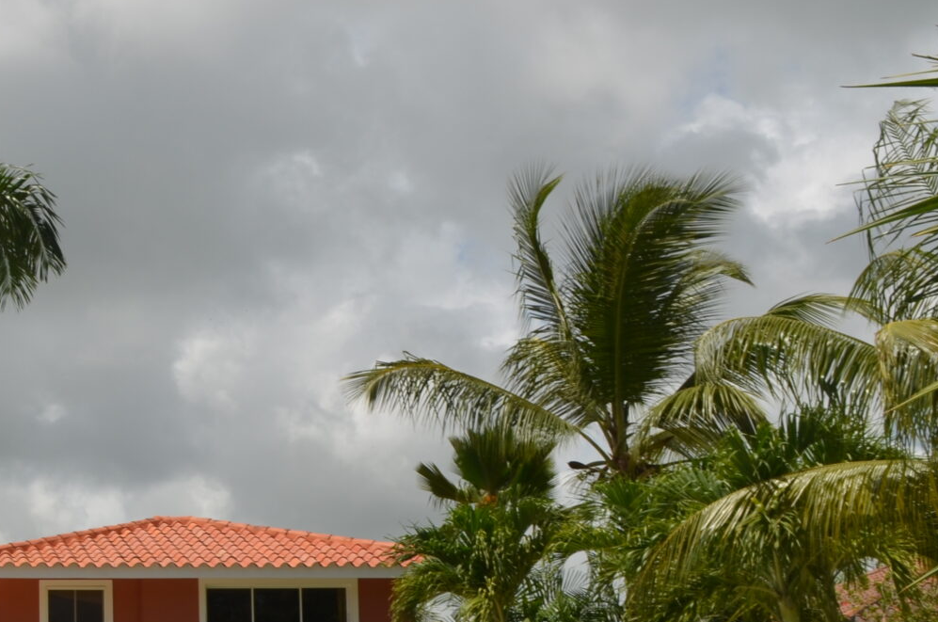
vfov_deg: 17.5
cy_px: 478
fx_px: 2003
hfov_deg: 24.3
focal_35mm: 77
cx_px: -142
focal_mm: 20
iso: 100
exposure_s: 1/200
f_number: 13
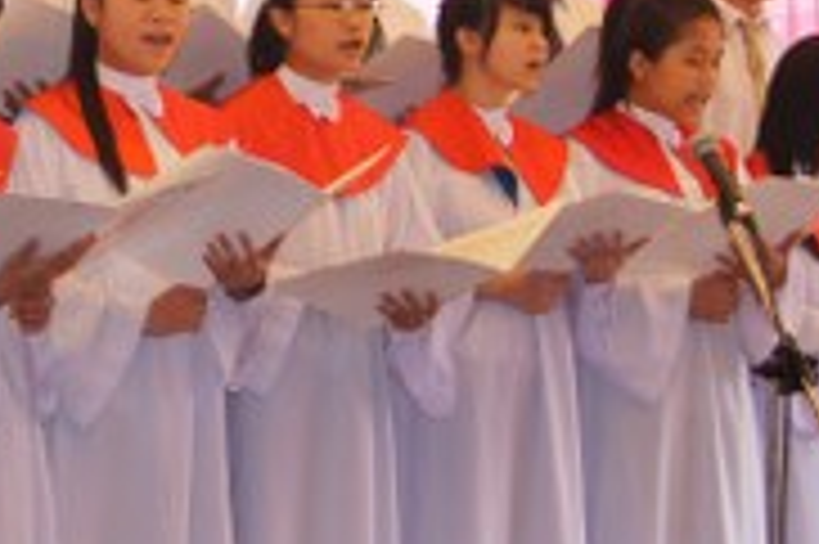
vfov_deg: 10.8
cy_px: 202
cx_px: -122
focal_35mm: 127
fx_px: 2887
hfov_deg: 15.6
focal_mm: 28
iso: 400
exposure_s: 1/125
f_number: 4.5
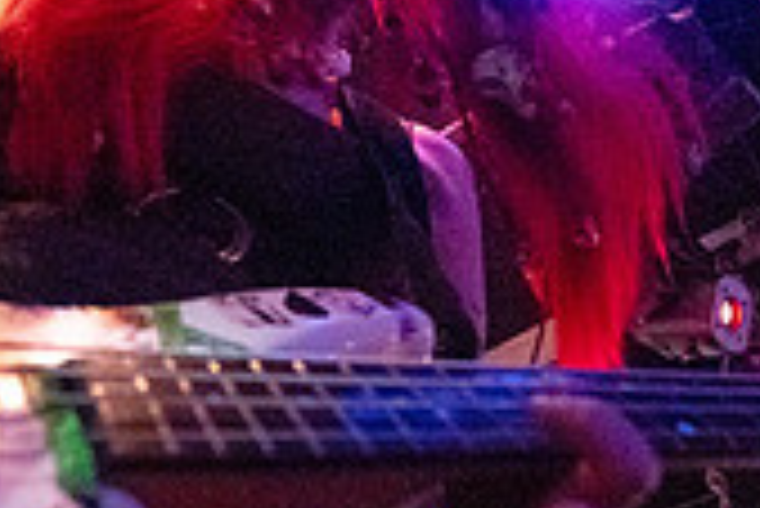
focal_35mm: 48
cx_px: 252
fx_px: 1014
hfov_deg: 40.6
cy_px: 79
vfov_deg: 27.4
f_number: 2.8
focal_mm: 14
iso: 3200
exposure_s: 1/250
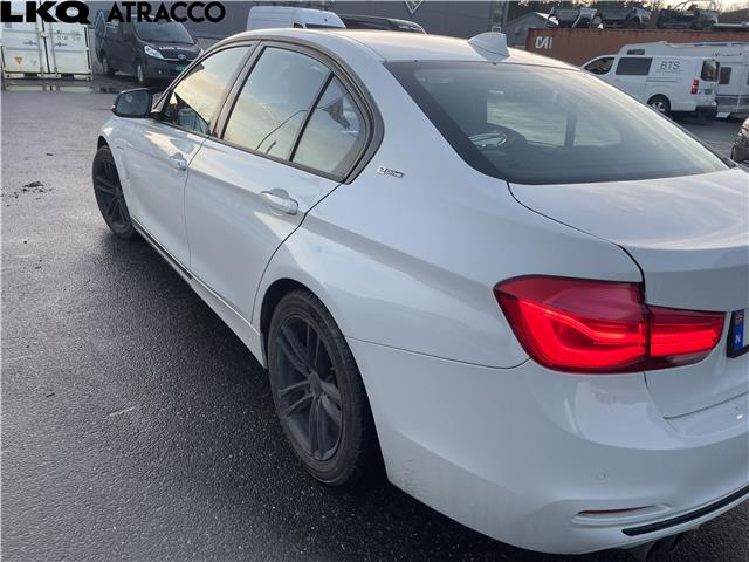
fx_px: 563
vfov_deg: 53.1
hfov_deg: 67.3
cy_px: 281
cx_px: 374
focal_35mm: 26
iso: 32
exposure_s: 1/191
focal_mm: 4.2
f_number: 1.6
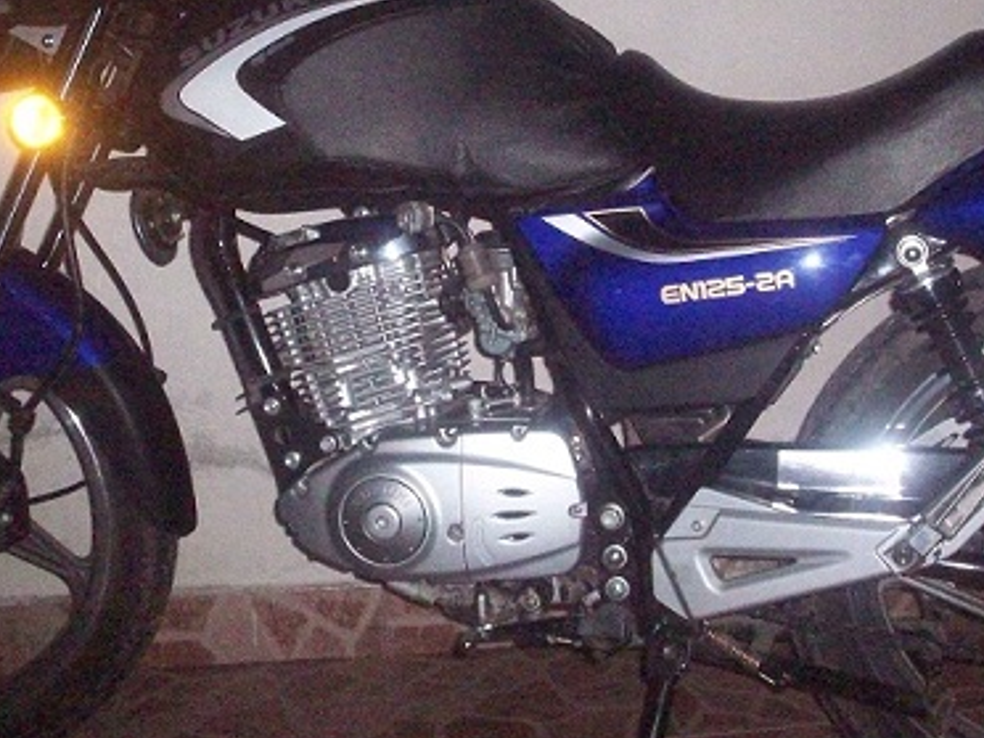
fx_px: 1620
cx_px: 644
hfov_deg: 33.5
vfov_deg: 25.5
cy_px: 241
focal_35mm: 57
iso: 800
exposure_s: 1/64
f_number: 2.8
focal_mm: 6.2
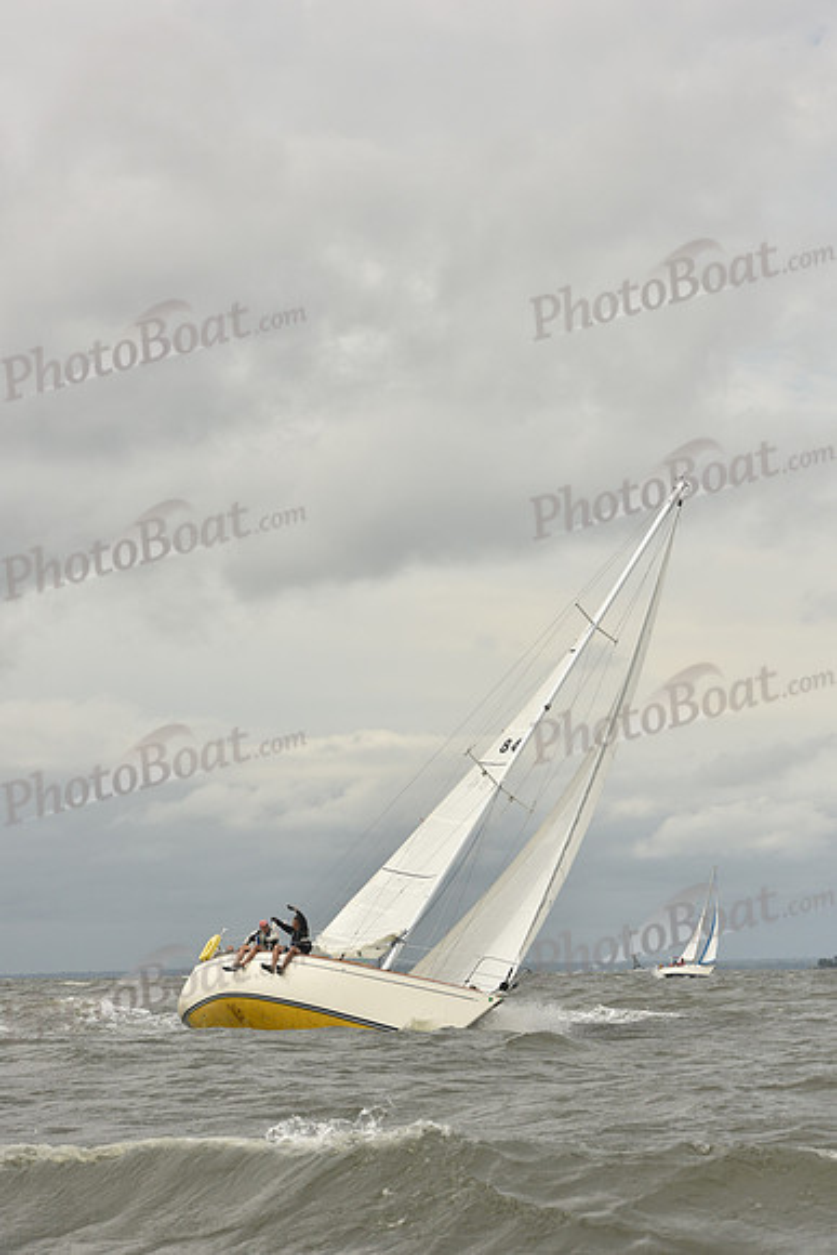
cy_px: 628
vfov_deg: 22.1
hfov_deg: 14.9
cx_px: 418
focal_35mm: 92
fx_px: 3206
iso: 320
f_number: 9
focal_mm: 92
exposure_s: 1/1600
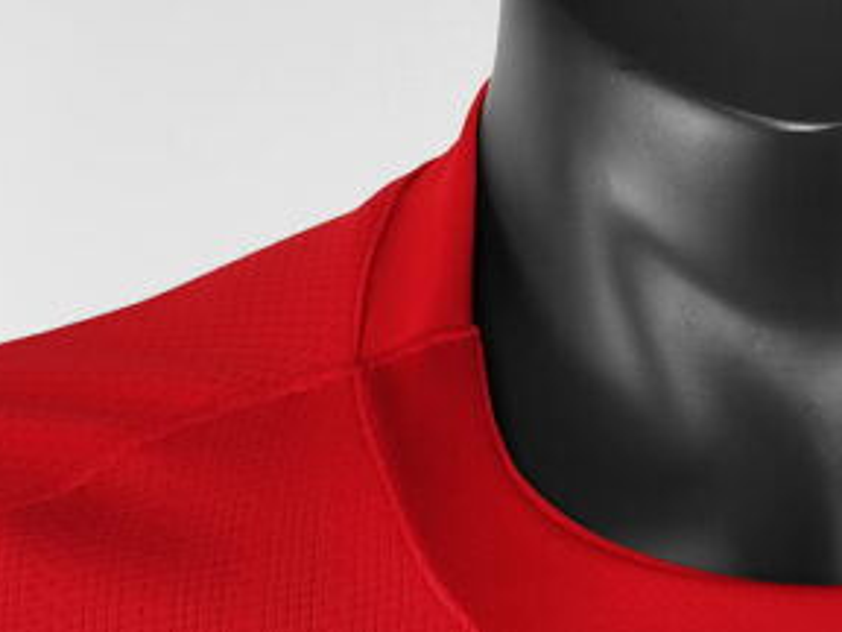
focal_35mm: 75
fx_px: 1824
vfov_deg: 19.6
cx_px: 763
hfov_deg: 25.2
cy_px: 328
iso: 200
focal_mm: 5.58
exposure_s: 1/100
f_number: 1.8
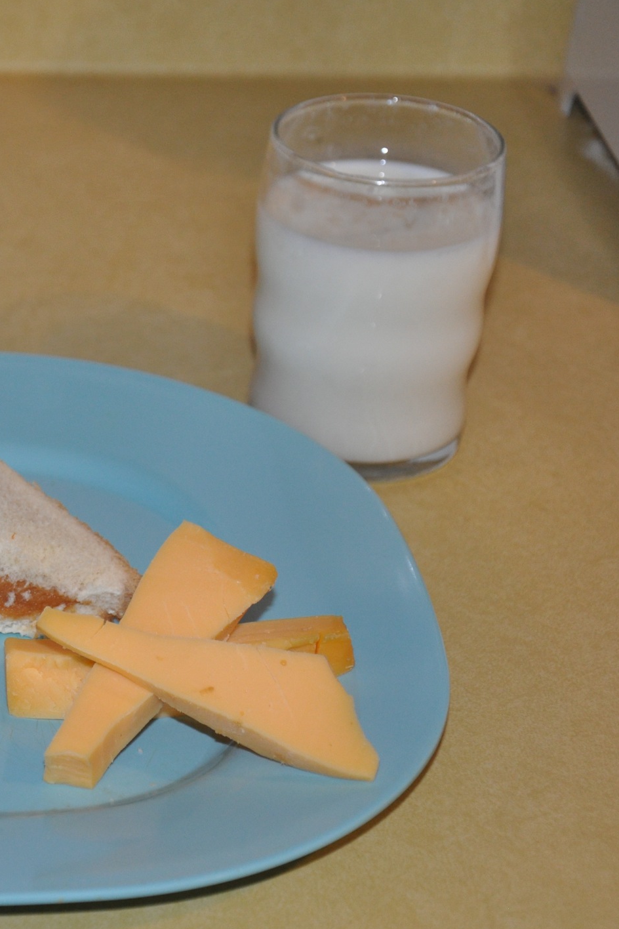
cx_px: -56
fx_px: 3043
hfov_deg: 11.5
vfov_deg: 17.3
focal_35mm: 118
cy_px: 464
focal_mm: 52
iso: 800
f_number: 5
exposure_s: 1/60
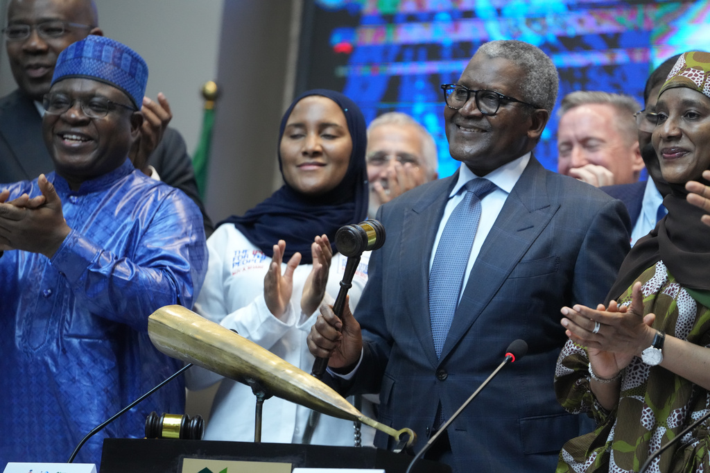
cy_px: 236
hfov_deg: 10.3
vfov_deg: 6.9
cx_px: 355
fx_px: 3943
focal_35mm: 200
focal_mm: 200
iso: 6400
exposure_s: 1/1000
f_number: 3.5
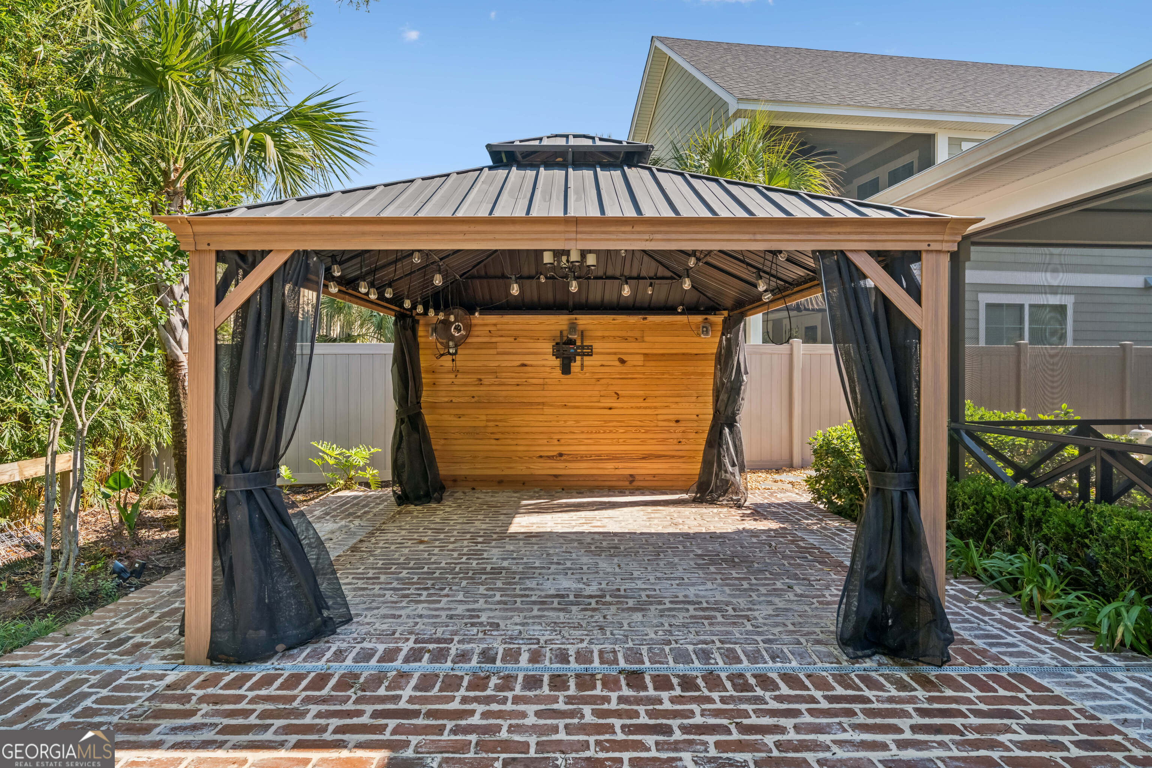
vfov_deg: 57.2
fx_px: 704
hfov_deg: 78.6
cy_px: 384
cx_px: 576
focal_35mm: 22
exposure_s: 1/125
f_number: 8
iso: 250
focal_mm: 22
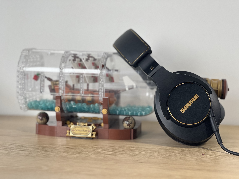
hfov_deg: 25.3
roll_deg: -1.2
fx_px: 532
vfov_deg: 19.1
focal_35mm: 77
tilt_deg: -7.3
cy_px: 90
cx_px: 120
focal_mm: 9
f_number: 2.8
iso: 250
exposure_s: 1/77
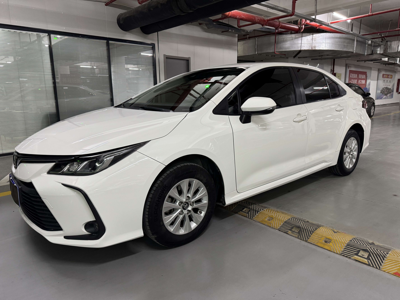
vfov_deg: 56.8
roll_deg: +0.8
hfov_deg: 71.6
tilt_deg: -11.7
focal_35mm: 24
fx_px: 277
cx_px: 200
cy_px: 150
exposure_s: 1/50
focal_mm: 6.76
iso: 250
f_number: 1.78
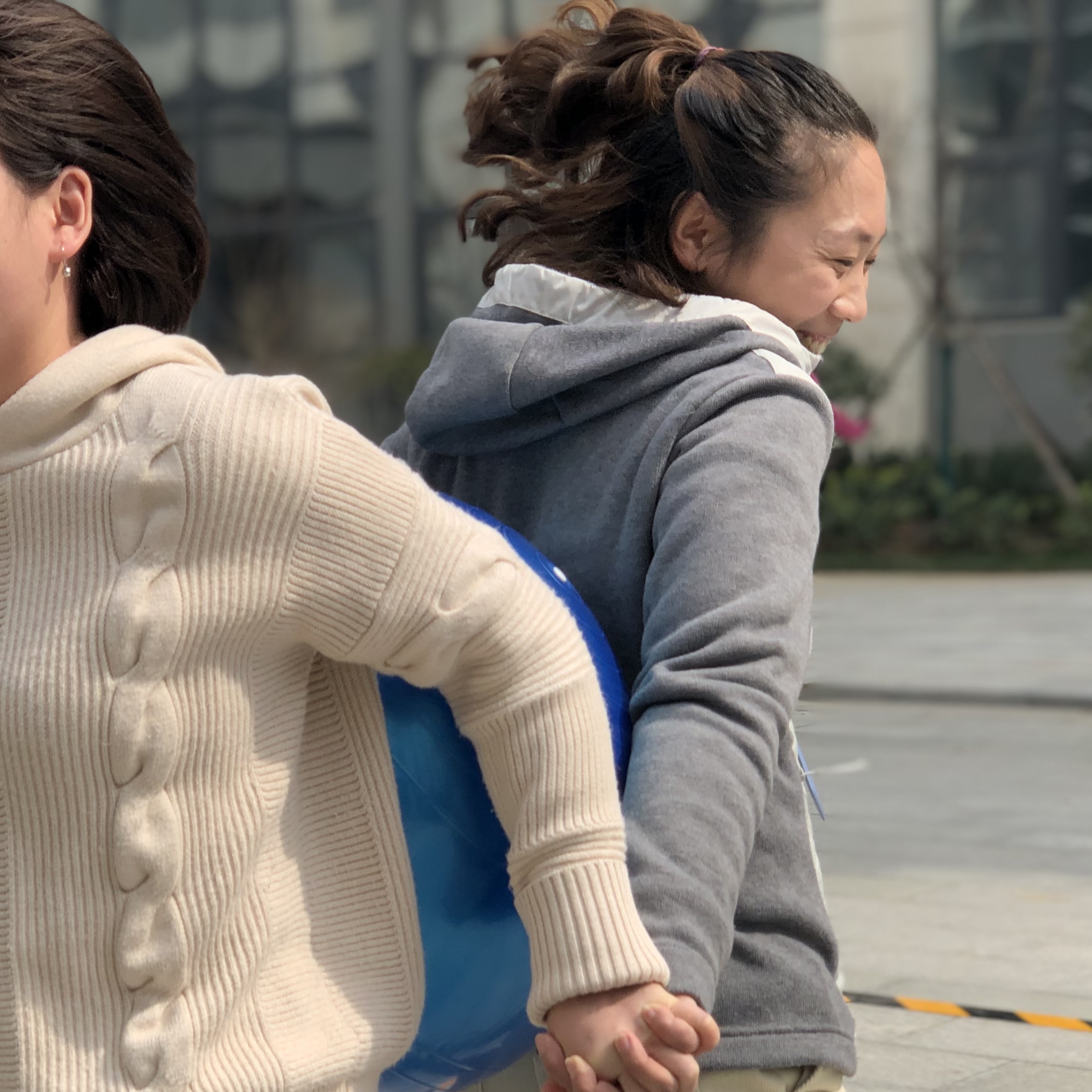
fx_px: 3141
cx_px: 344
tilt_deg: -7.9
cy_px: 719
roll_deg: +0.5
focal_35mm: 88
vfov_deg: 19.7
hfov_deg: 19.6
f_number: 2.4
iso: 16
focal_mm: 6
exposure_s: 1/738
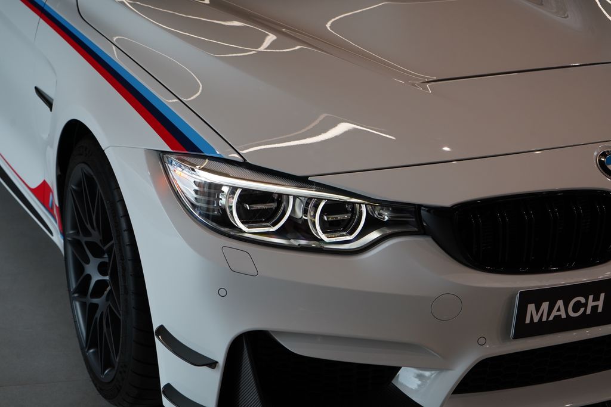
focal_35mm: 70
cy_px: 204
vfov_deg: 19.5
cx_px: 306
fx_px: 1188
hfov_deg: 28.8
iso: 640
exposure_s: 1/160
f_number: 5.6
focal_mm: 70
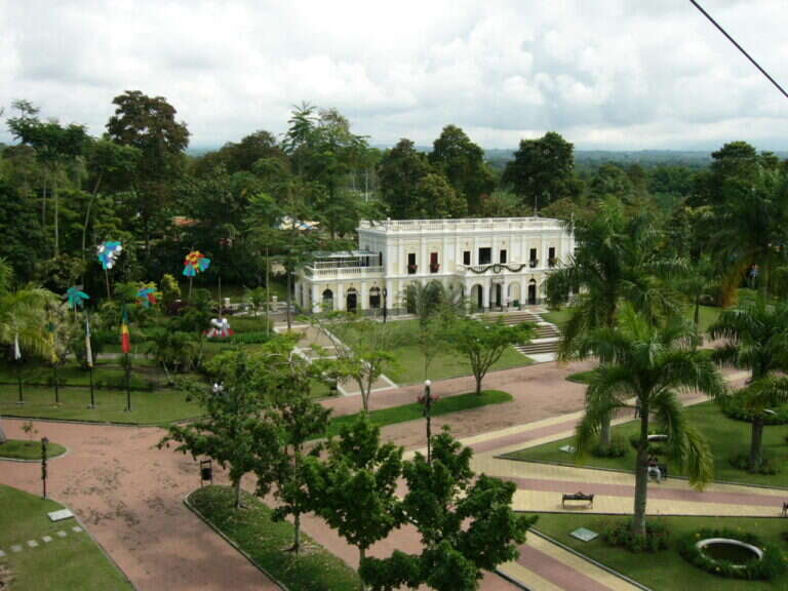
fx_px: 797
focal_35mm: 35
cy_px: 296
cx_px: 394
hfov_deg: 52.6
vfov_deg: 40.7
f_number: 8
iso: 50
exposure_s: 1/80
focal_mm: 5.8
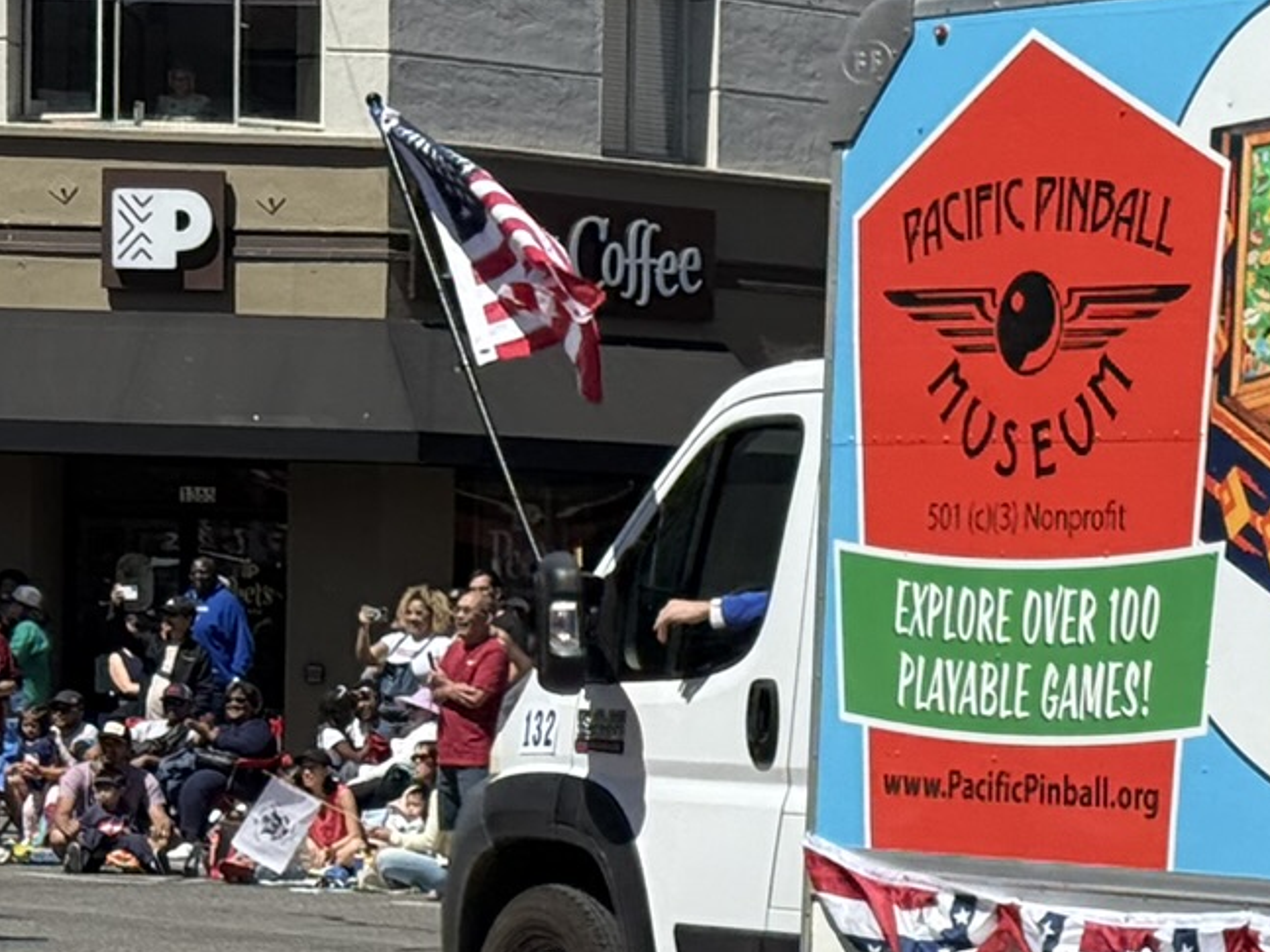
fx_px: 5576
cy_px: 742
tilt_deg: -0.6
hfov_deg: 12.6
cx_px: 1614
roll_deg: -0.9
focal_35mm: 152
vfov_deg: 9.7
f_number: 1.78
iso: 80
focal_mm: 6.76
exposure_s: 1/6024
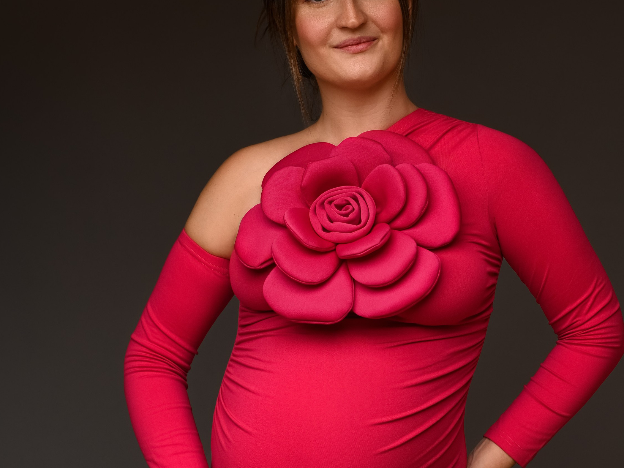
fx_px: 739
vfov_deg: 35.1
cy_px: 243
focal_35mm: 41
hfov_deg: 45.5
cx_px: 379
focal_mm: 35
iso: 200
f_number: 5.6
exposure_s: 1/200
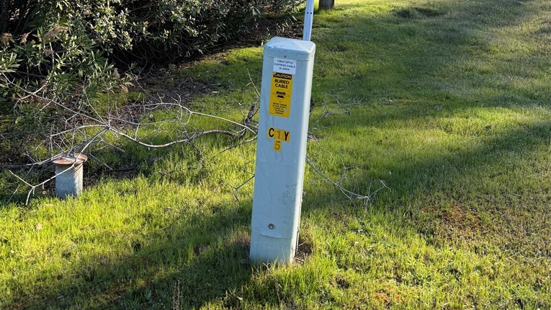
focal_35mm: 35
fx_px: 511
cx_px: 275
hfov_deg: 56.6
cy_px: 20
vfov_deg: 31.8
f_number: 1.78
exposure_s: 1/1122
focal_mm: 6.76
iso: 100
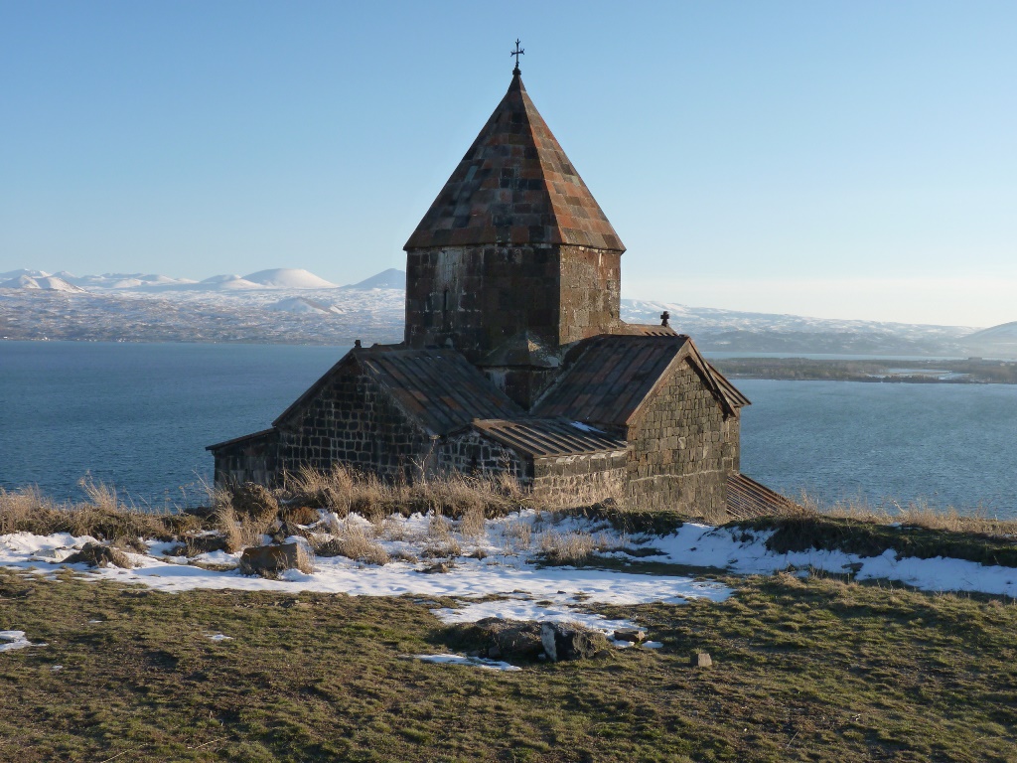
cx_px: 508
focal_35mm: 44
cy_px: 382
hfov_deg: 42.9
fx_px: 1293
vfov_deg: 32.9
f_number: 5
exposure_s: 1/250
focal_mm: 7.8
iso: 125
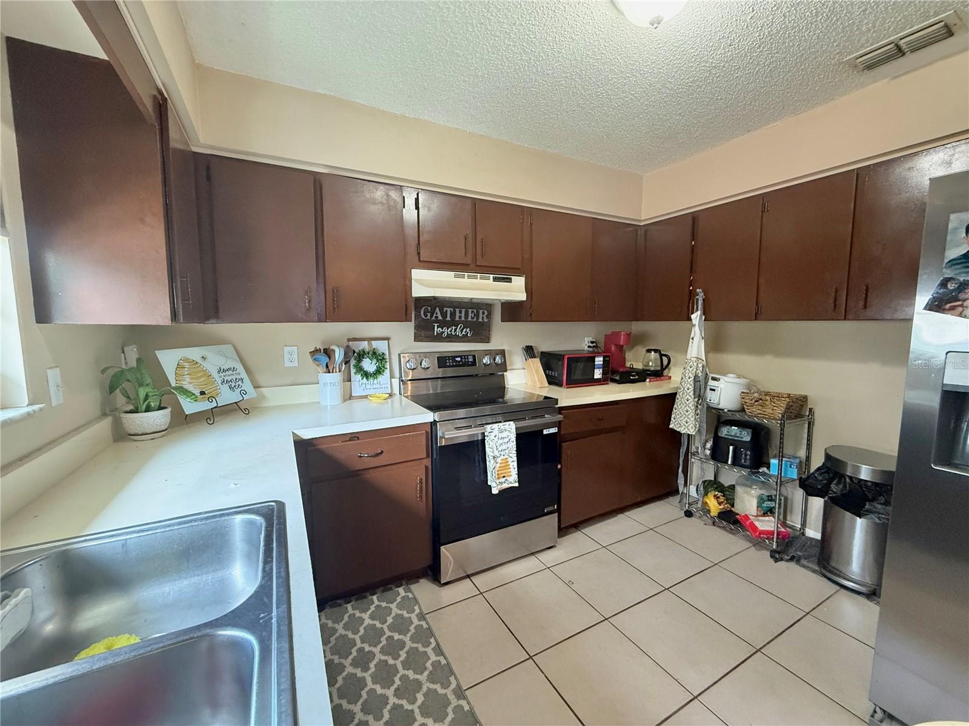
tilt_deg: -6.0
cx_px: 484
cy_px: 363
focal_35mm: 14
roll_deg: +0.2
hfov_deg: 102.1
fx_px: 392
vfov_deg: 85.7
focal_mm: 2.22
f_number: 2.2
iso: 500
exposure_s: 1/60
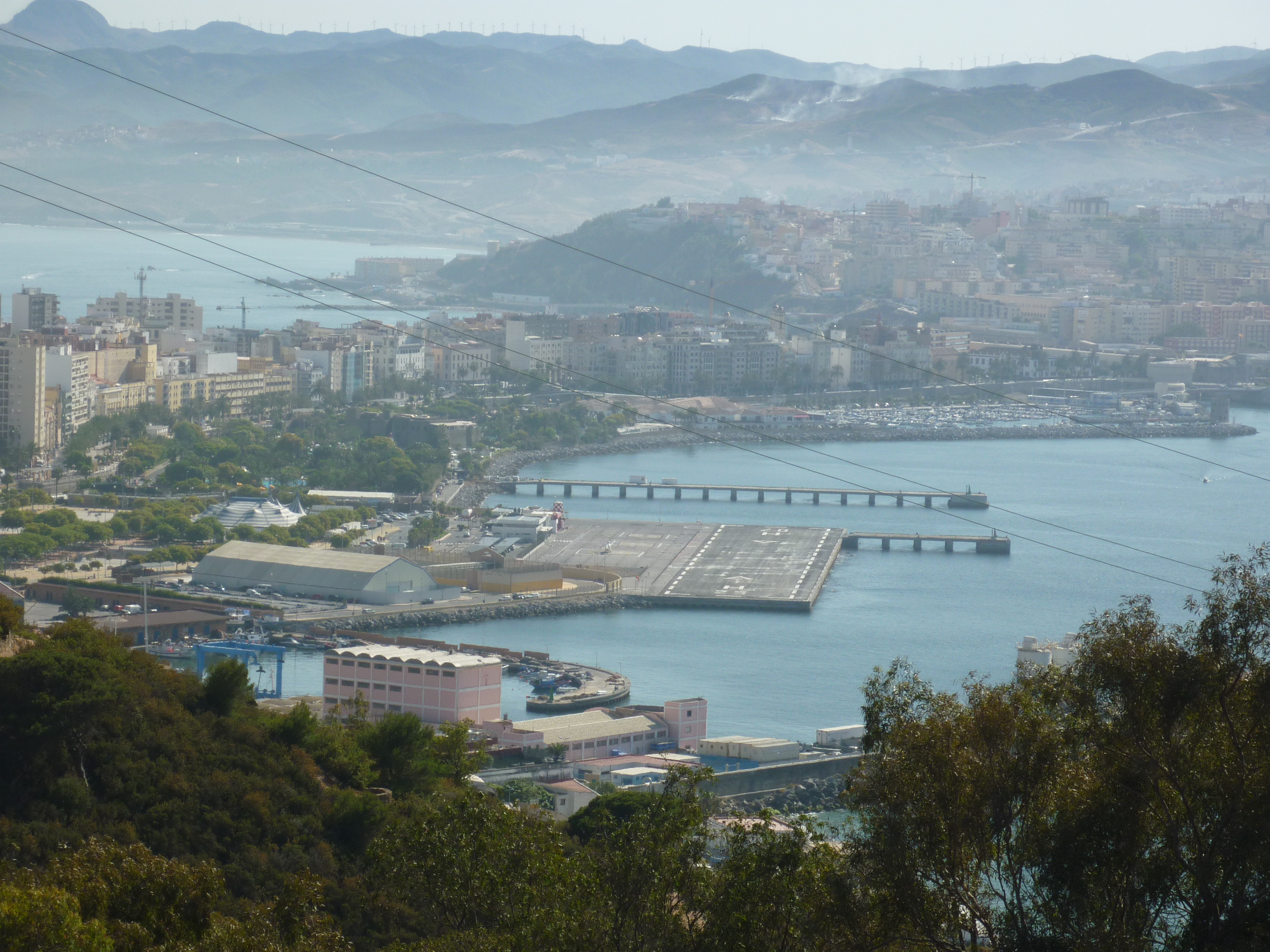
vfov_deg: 11.2
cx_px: 635
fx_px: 4843
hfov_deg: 14.9
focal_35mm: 132
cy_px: 476
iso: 80
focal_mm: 22
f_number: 5.9
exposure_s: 1/500
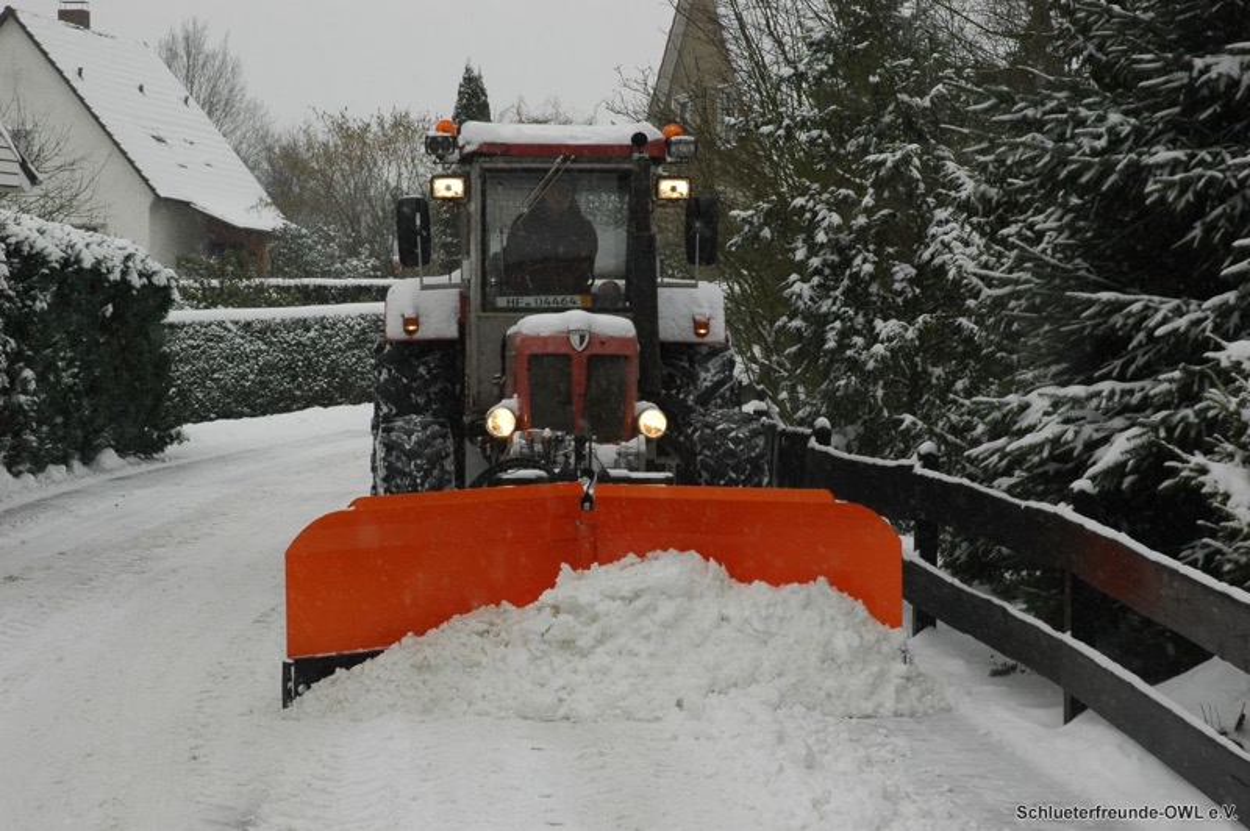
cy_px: 416
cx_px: 625
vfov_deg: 16.5
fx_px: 2862
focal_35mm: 82
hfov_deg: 24.6
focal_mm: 55
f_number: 10
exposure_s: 1/200
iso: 400
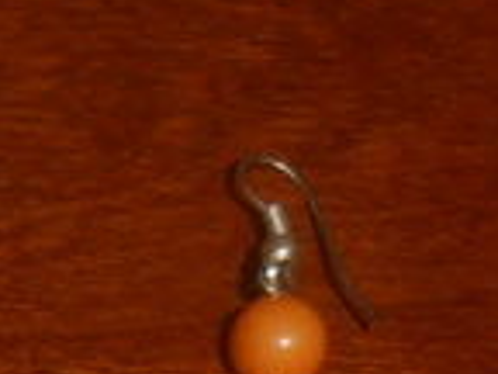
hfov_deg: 11.5
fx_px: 2403
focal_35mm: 167
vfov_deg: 8.3
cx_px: -166
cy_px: 807
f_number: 3
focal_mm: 4.2
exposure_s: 1/30
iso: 125
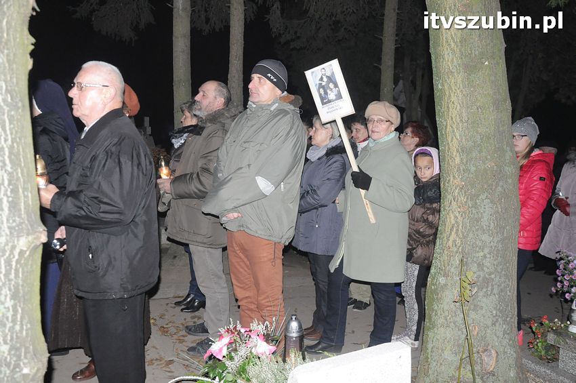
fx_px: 527
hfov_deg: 57.3
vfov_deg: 39.9
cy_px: 192
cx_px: 288
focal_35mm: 33
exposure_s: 1/60
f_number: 5
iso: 2000
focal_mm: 22
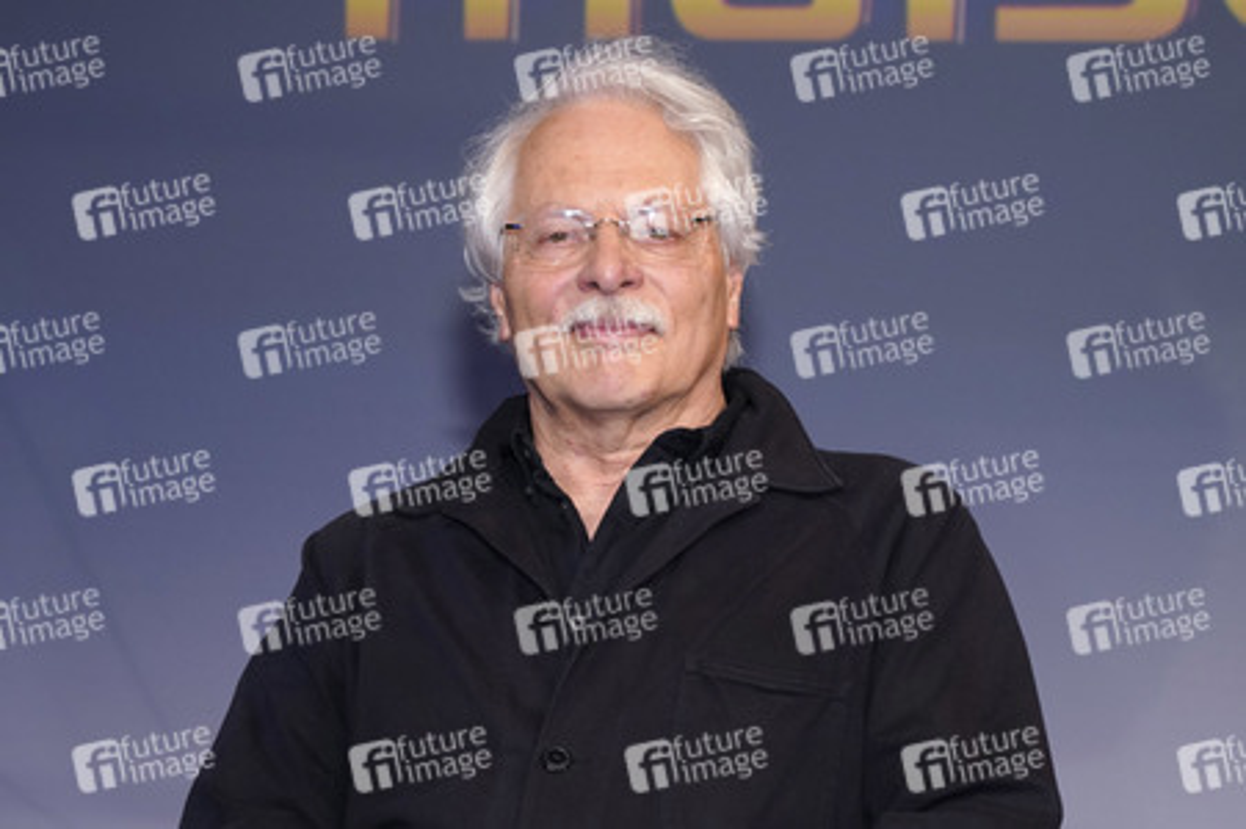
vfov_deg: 25.0
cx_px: 623
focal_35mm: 54
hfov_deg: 36.9
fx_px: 1868
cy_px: 414
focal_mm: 54
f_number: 5
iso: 1600
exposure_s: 1/160
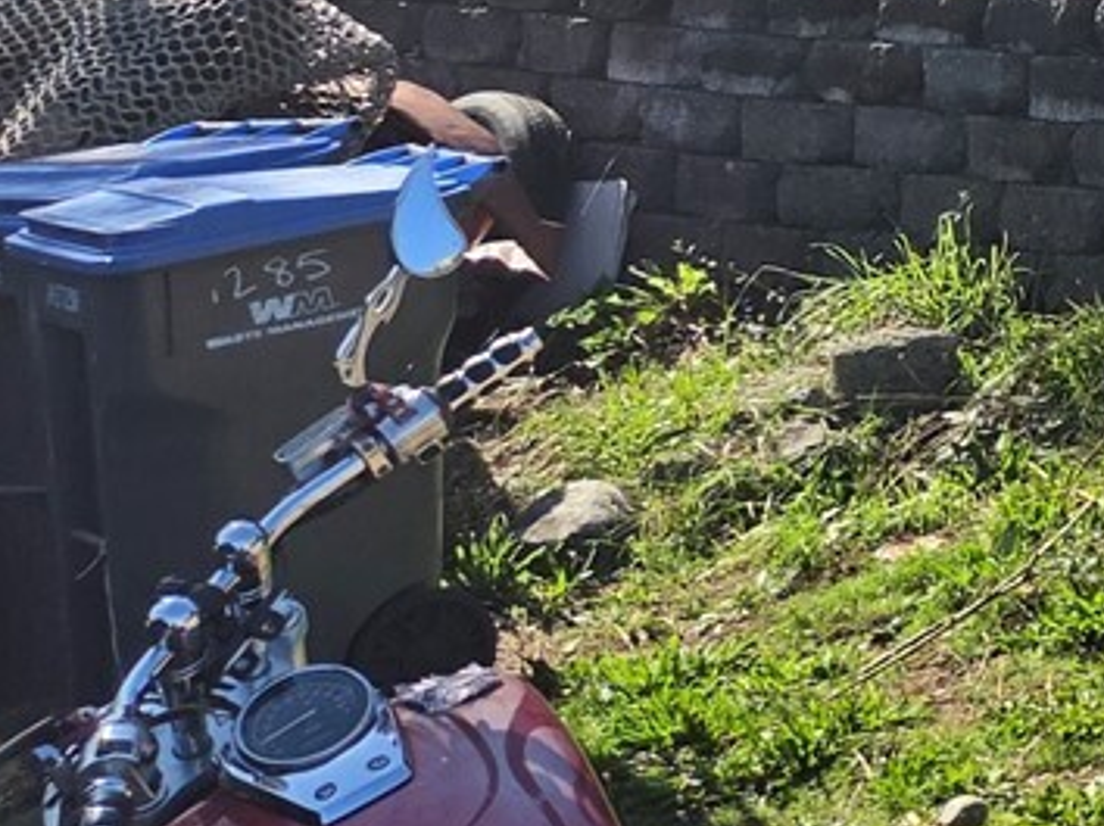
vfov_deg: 12.9
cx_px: 2442
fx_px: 3315
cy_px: -664
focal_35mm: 104
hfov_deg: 14.4
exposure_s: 1/2579
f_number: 1.8
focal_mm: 5.4
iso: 80
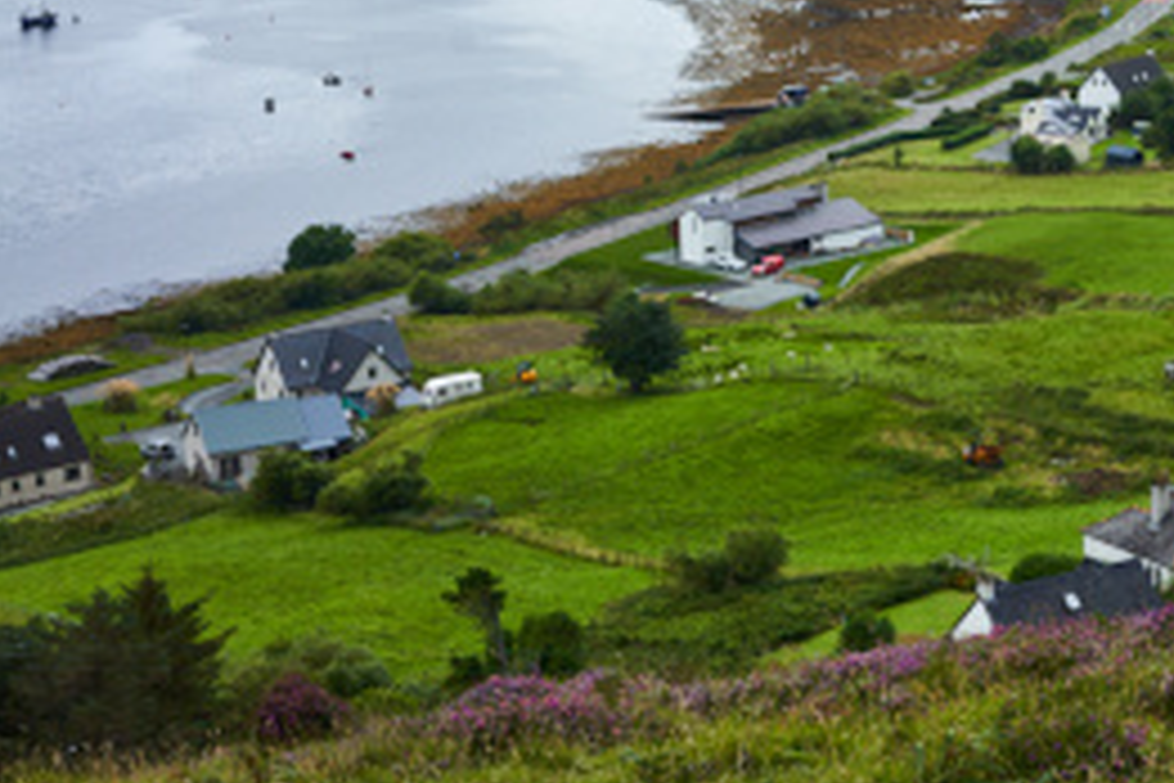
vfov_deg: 14.4
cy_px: 110
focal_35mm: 94
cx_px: 1057
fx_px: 3065
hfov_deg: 21.2
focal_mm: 35
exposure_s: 1/80
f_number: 11
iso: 100
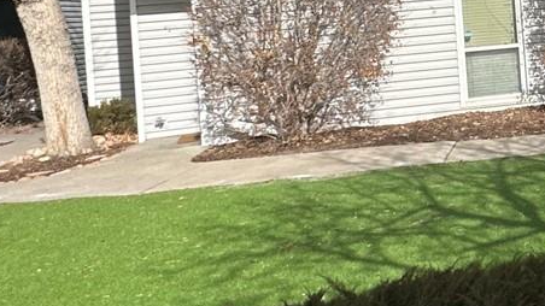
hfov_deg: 32.4
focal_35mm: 54
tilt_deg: +1.4
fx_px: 780
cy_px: -23
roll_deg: +3.7
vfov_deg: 21.2
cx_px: 640
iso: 50
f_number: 2.2
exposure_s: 1/5556
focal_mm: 2.22
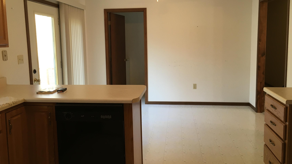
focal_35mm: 32
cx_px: 144
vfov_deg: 36.6
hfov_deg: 61.0
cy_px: 69
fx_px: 248
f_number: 2.2
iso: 50
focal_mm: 4.15
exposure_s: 1/30
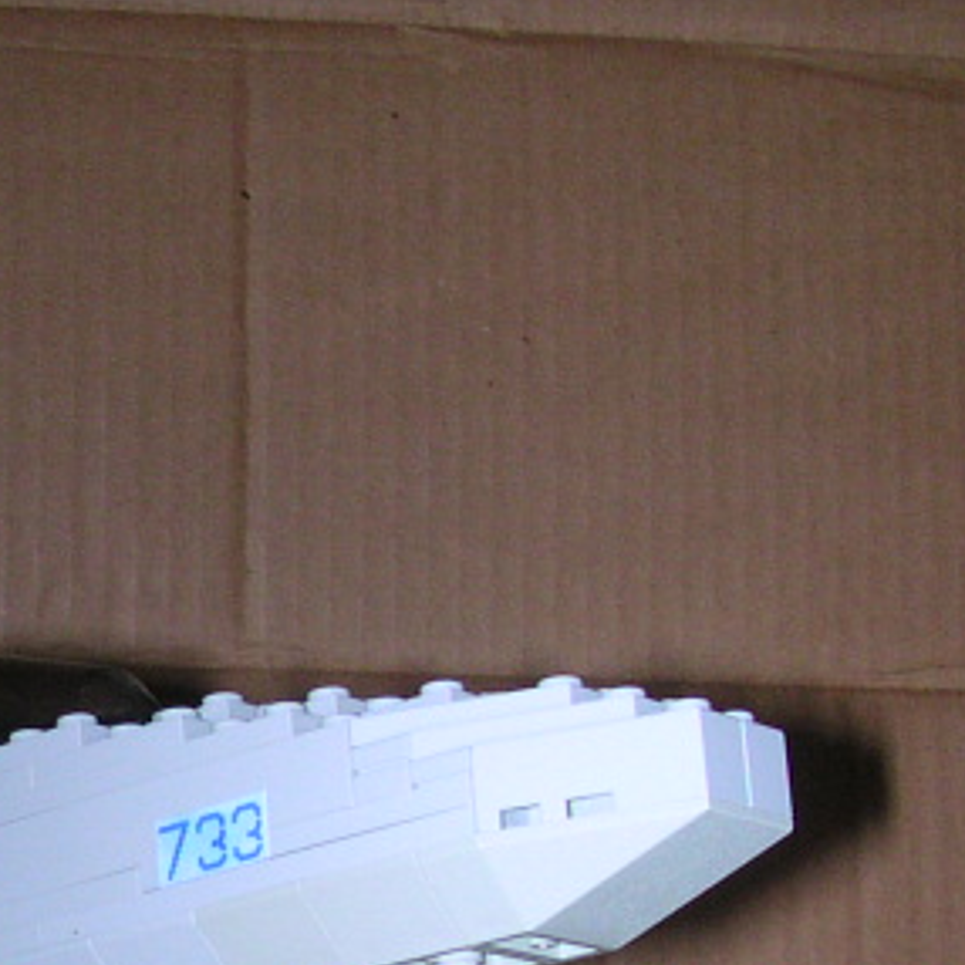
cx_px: -267
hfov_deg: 14.3
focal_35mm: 117
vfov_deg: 14.5
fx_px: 3690
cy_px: 1124
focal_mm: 5.6
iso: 100
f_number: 4.5
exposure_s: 1/60
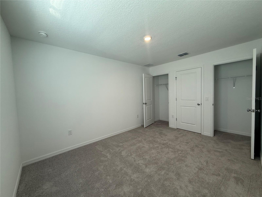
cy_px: 98
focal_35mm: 14
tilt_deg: -2.0
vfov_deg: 85.7
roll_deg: +2.0
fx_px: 106
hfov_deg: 102.1
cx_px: 131
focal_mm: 2.22
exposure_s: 1/120
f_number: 2.2
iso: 100
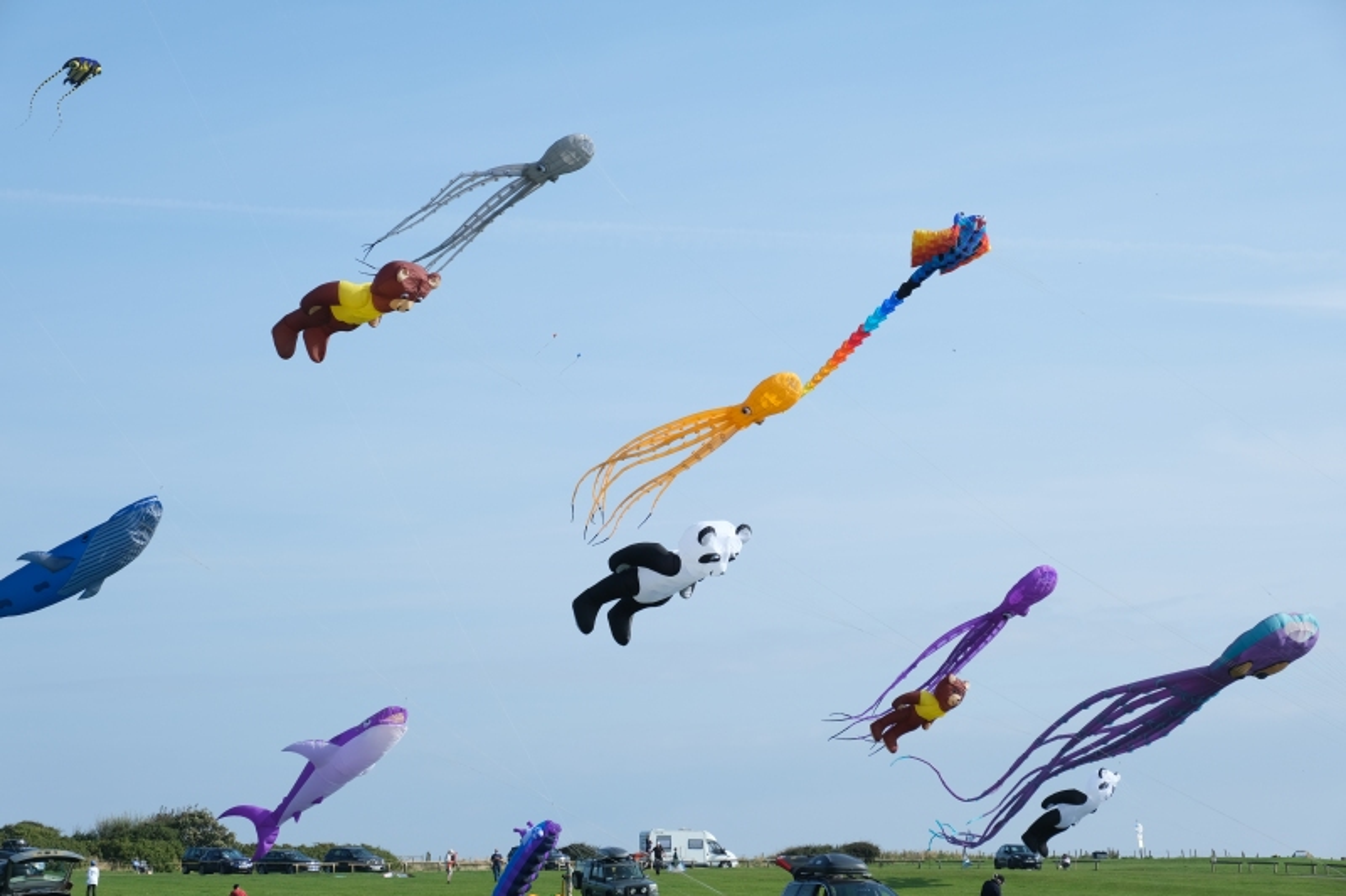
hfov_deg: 24.5
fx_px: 3102
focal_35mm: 83
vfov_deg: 16.4
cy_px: 448
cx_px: 673
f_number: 7.1
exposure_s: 1/500
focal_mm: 55
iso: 200
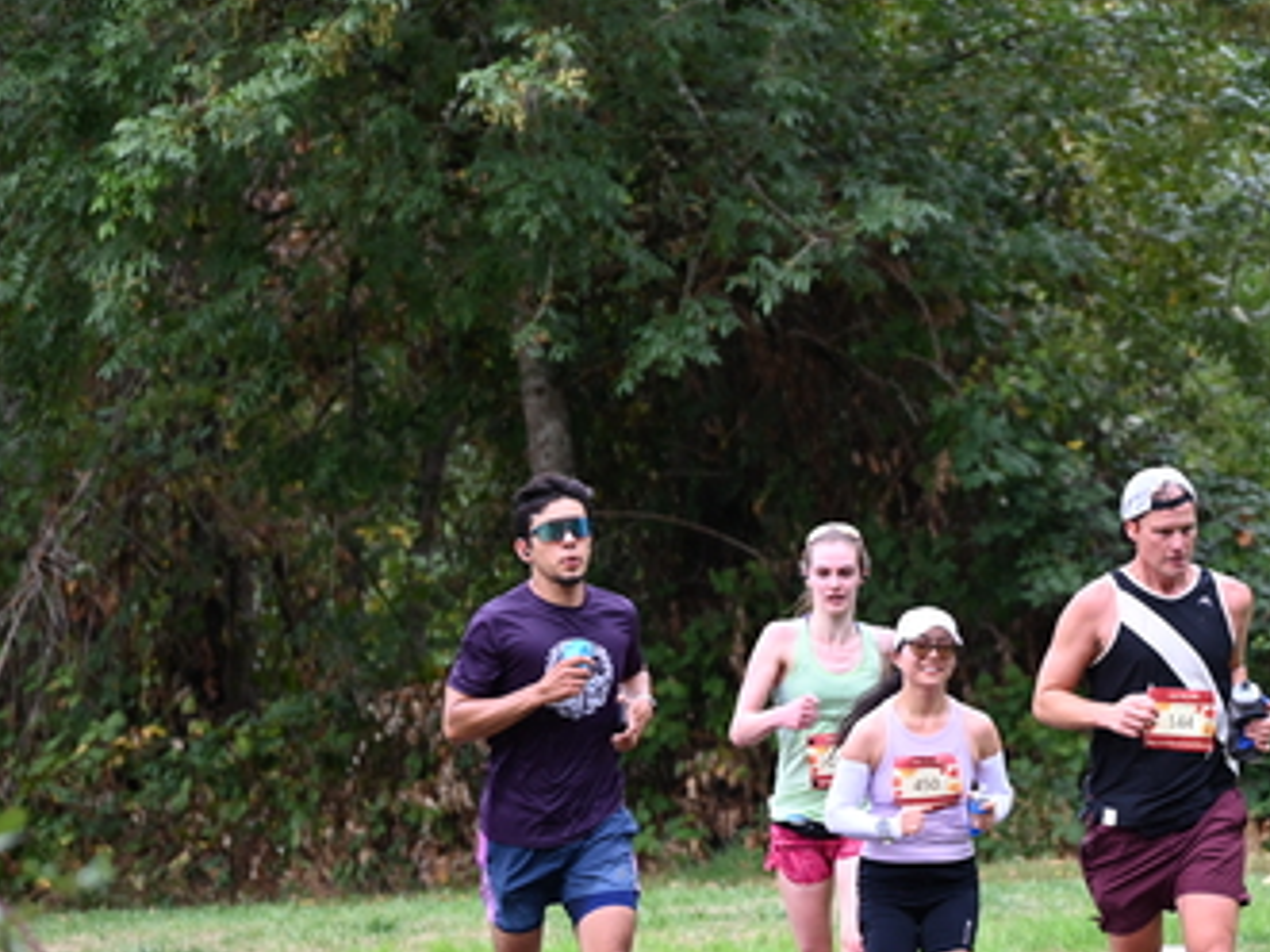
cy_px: 570
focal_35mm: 320
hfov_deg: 6.2
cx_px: 1051
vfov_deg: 4.6
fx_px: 11736
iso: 900
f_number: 6.3
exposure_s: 1/250
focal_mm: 200
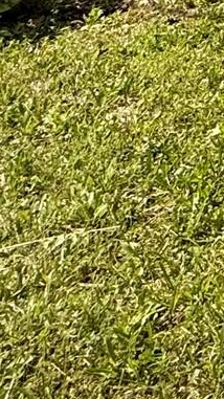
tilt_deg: -0.6
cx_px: 768
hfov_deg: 9.4
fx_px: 867
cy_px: -367
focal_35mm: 82
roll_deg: -1.8
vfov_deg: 18.5
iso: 50
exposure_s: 1/1901
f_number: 2.2
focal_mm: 2.22
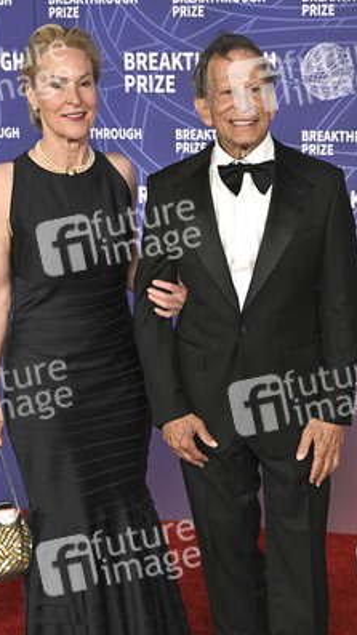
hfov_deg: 21.1
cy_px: 318
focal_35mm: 57
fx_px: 960
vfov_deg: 36.6
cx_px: 165
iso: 2000
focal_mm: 54
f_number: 4
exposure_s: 1/320
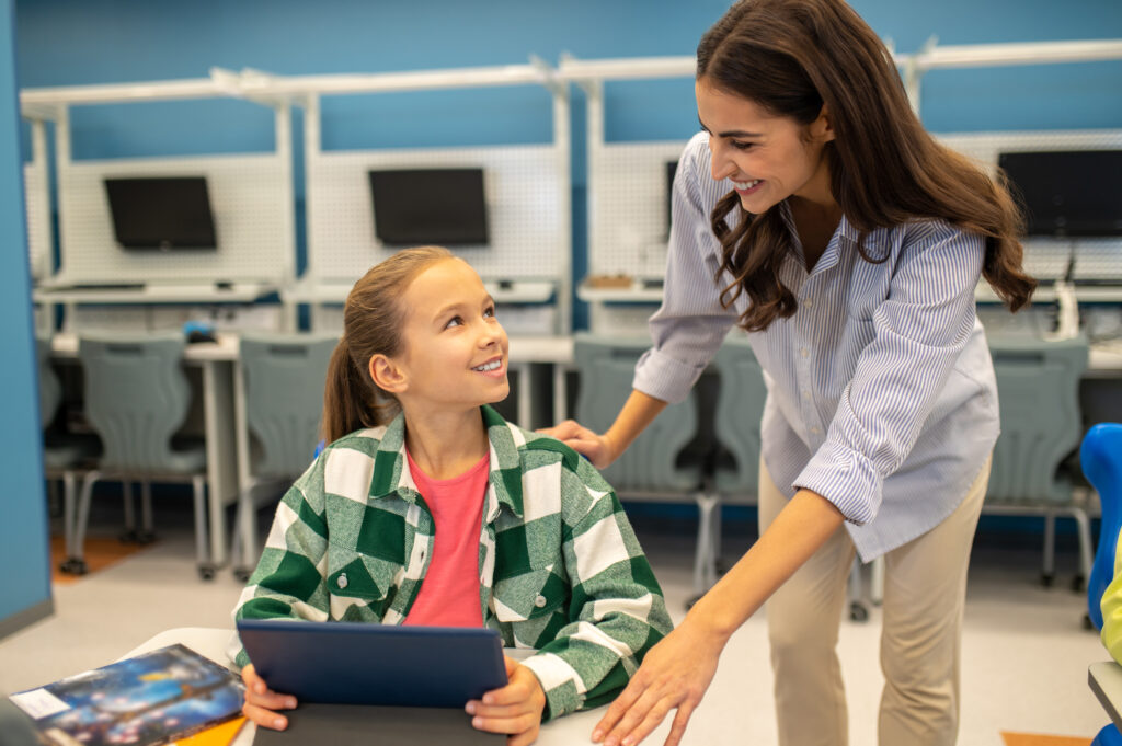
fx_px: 1090
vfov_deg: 37.8
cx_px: 561
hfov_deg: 54.5
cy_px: 373
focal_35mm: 35
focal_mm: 35
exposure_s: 1/200
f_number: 2.2
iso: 250
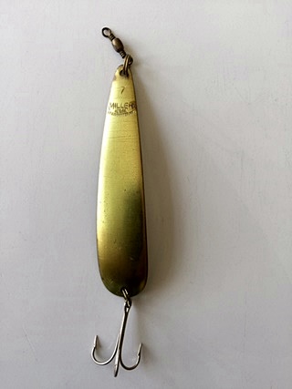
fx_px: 326
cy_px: 194
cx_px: 146
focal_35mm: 29
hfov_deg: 48.2
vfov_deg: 61.7
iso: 32
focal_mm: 4.15
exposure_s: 1/40
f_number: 2.2
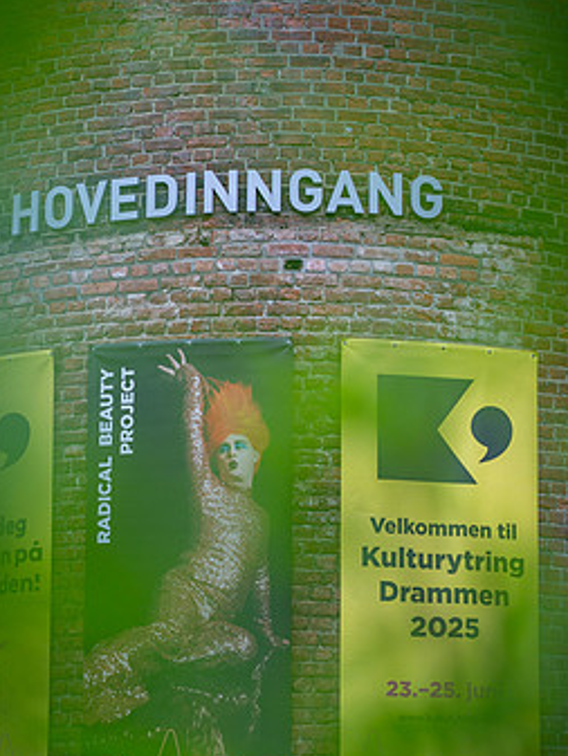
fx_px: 2383
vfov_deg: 18.0
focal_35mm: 109
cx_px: 240
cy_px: 467
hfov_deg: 13.6
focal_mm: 85
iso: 250
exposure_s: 1/2500
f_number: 1.4
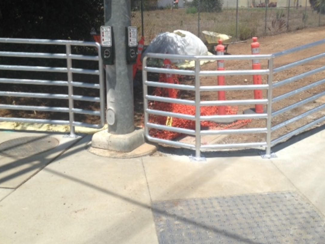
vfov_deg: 32.7
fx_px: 413
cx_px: 190
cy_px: 89
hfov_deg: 42.8
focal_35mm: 44
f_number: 2.4
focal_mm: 4.12
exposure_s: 1/2008
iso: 50
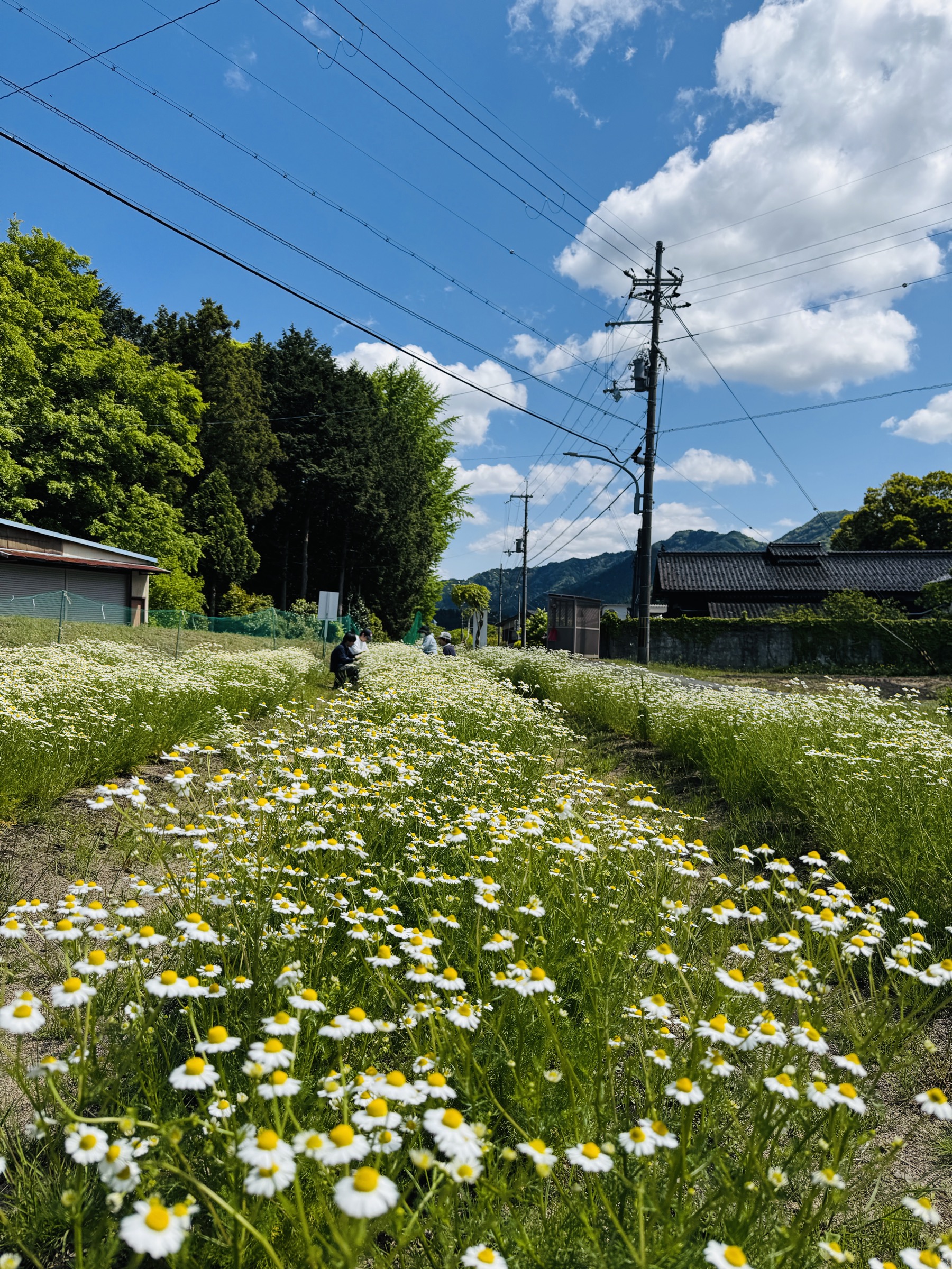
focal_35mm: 24
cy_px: 634
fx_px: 880
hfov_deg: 56.8
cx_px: 476
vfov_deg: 71.6
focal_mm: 6.76
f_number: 1.78
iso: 80
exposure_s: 1/5814
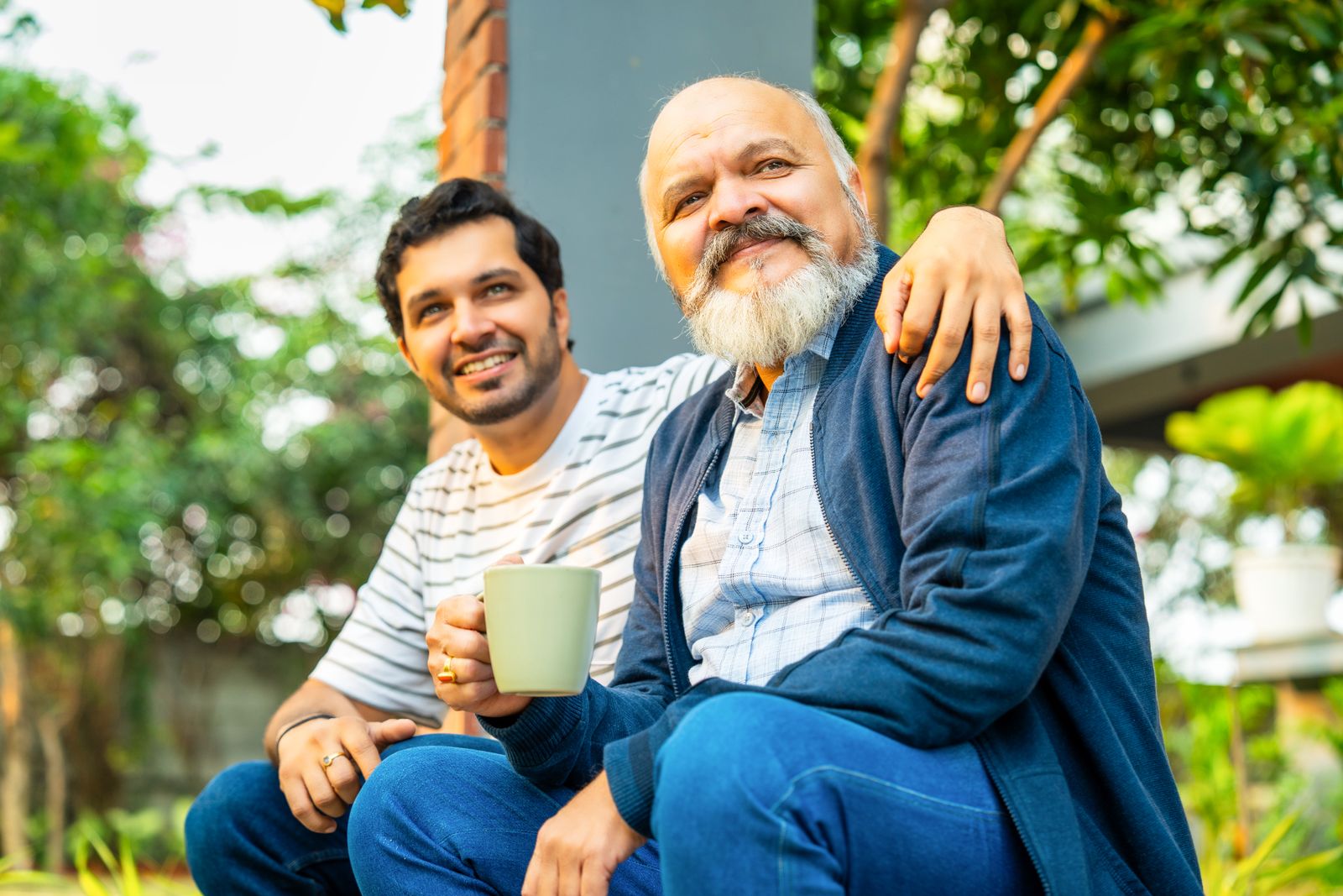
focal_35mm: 70
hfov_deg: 28.8
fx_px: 2611
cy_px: 448
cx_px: 672
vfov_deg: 19.5
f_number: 2.8
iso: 160
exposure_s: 1/160
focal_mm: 70
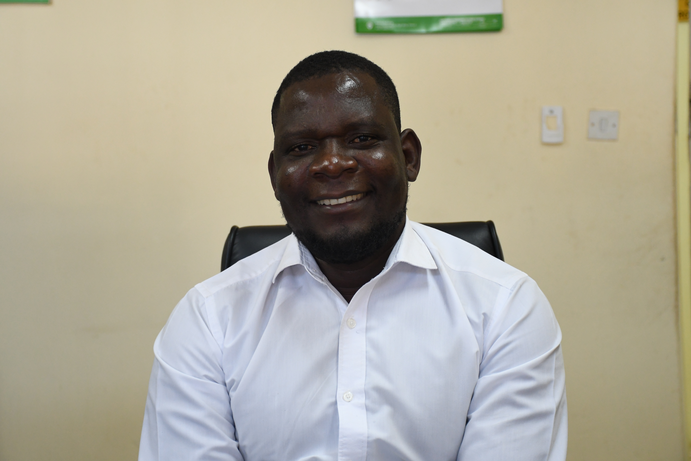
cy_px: 230
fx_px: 1382
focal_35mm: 72
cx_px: 346
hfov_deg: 28.1
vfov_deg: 18.9
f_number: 4.5
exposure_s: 1/40
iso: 1250
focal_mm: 48
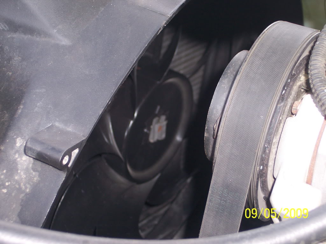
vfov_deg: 16.2
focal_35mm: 91
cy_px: 122
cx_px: 163
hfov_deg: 21.5
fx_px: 857
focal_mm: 18.7
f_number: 4.1
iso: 100
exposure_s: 1/90
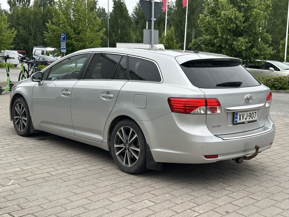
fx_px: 401
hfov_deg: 39.7
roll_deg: -0.8
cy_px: 108
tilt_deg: -8.1
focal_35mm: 48
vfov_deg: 30.3
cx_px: 144
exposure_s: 1/558
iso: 64
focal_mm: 6.86
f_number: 1.78
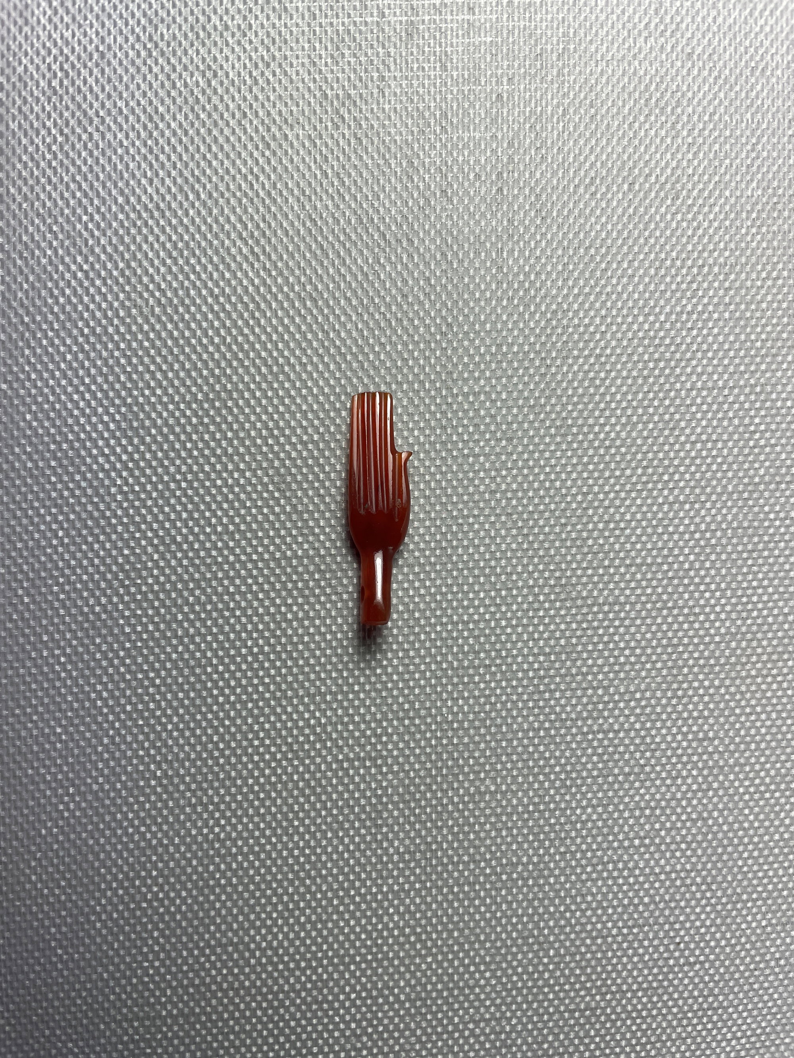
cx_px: 397
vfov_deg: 67.3
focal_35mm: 26
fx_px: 795
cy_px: 529
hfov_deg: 53.1
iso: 50
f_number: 1.6
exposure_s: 1/530
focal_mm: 4.2
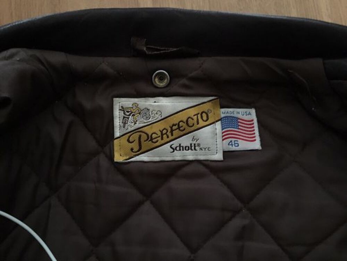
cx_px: 174
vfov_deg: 48.2
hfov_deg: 61.7
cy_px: 130
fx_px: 291
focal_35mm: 29
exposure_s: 1/17
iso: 250
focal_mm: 4.15
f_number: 2.2
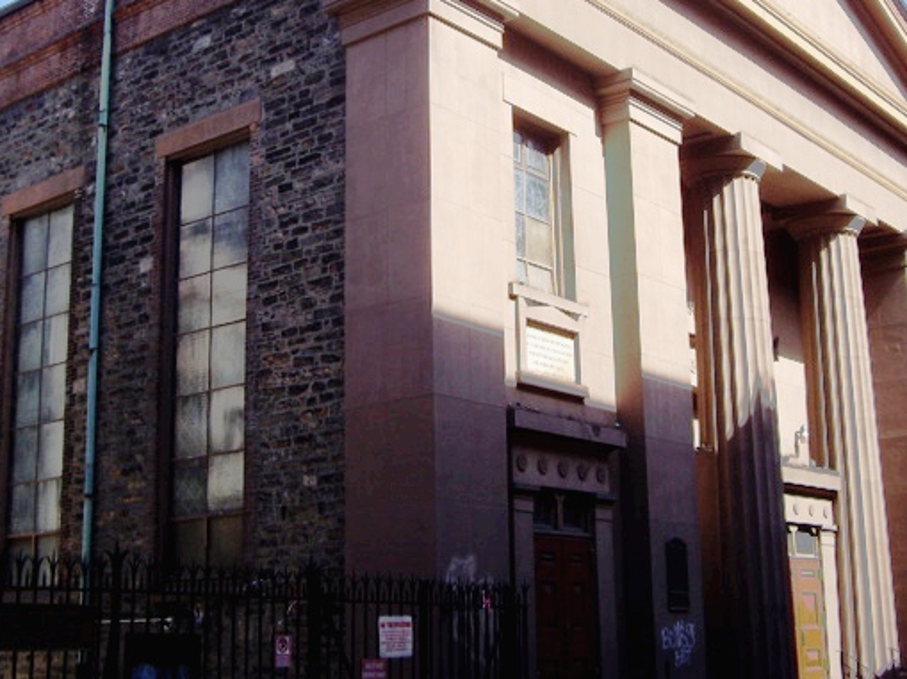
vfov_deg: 26.0
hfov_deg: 34.3
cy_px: 244
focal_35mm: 56
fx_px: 1466
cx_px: 515
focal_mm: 7.9
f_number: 2.8
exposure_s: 1/500
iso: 64
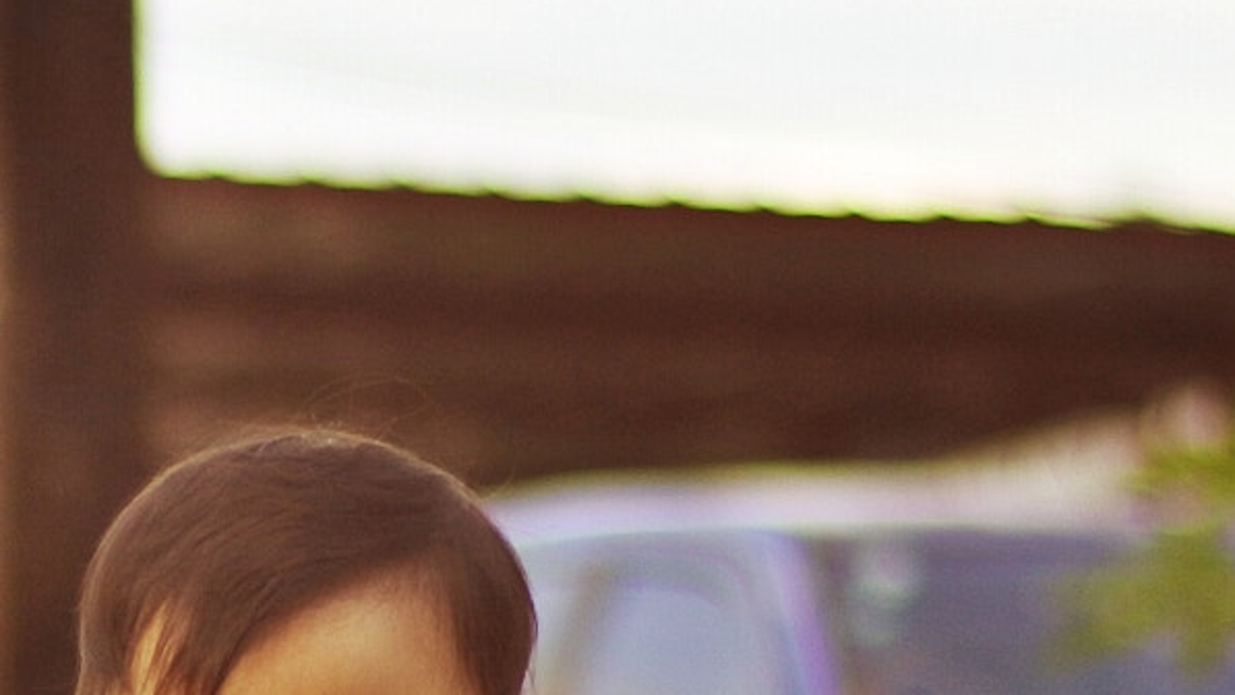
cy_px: 1317
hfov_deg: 4.4
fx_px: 15885
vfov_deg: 2.5
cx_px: -496
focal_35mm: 485
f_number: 1.8
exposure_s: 1/2000
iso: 200
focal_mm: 50
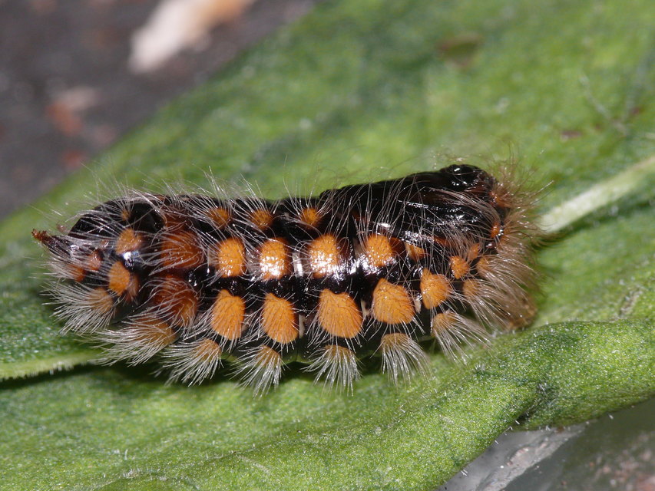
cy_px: 246
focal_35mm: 420
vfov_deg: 3.5
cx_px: 328
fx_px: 7948
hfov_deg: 4.7
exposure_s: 1/250
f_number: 11
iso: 200
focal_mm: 88.8
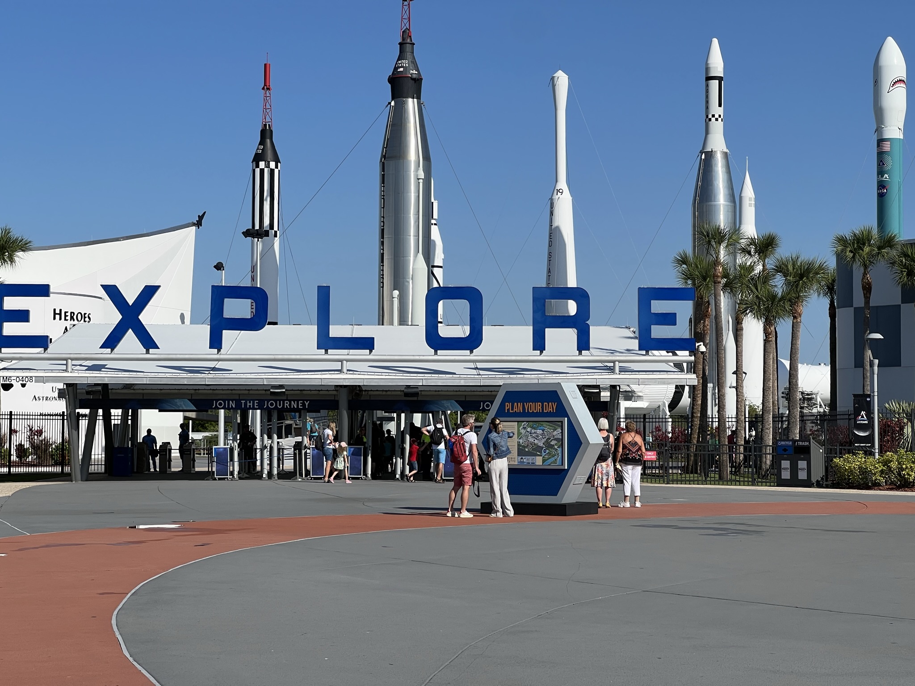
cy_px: 343
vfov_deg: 19.1
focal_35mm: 77
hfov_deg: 25.3
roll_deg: +0.3
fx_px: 2035
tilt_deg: +2.8
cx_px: 458
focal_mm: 9
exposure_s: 1/1309
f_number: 2.8
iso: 32
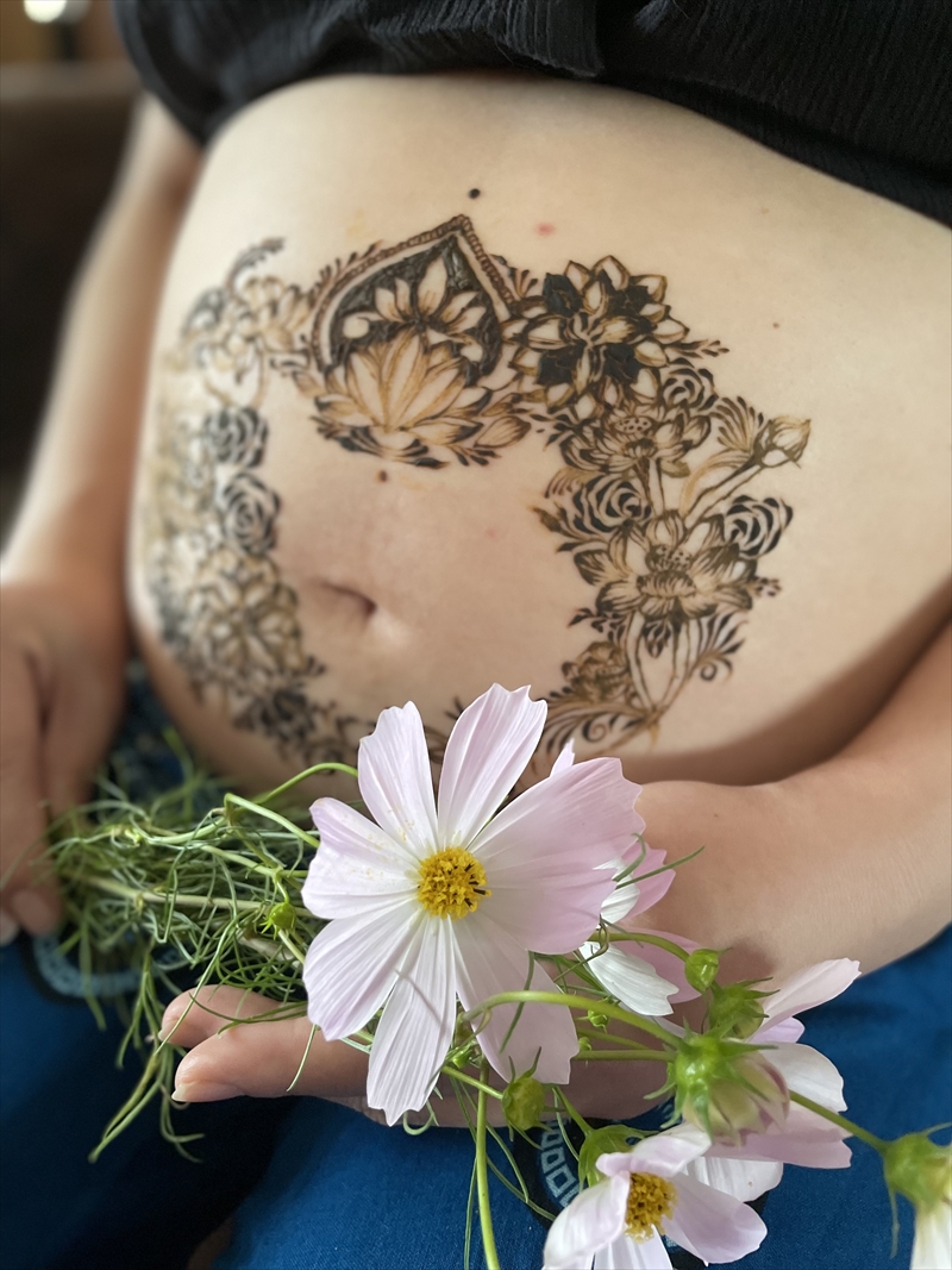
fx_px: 954
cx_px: 476
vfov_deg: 67.3
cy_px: 635
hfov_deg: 53.1
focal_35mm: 26
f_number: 1.6
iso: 320
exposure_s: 1/60
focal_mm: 4.2
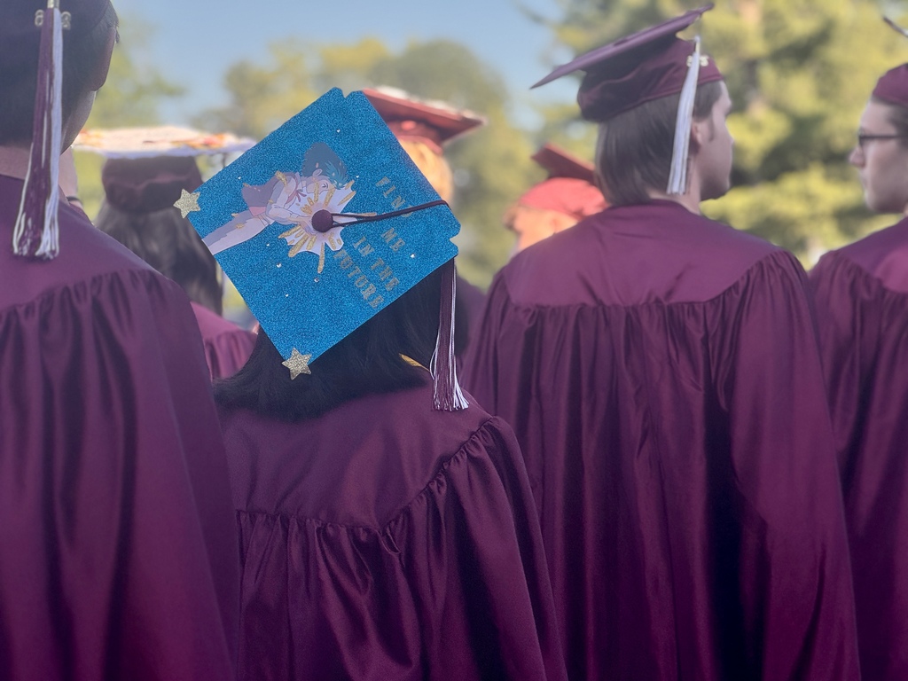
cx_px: 454
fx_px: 2020
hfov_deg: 25.3
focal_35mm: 77
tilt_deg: +1.5
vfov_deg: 19.1
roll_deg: -1.5
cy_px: 340
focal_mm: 9
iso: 25
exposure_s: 1/329
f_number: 2.8
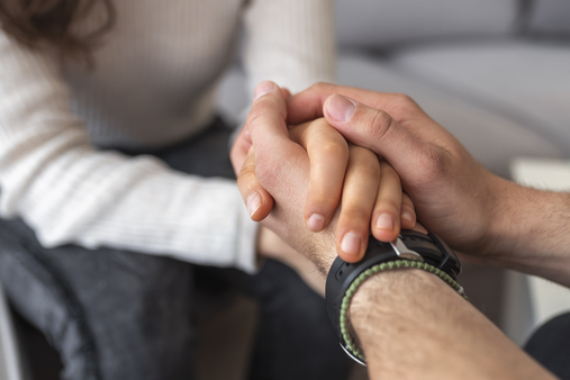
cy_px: 132
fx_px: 792
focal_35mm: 50
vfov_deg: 26.9
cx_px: 365
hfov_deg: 39.3
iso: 200
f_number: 2.5
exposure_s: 1/160
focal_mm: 35
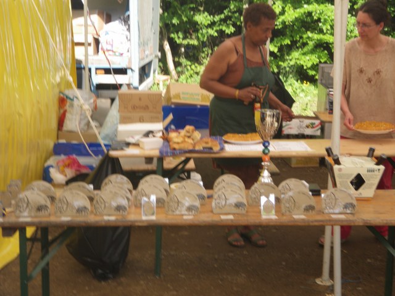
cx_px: 198
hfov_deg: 31.2
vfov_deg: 23.7
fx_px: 707
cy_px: 148
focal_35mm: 62
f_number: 4.6
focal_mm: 11.1
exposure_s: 1/100
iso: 64
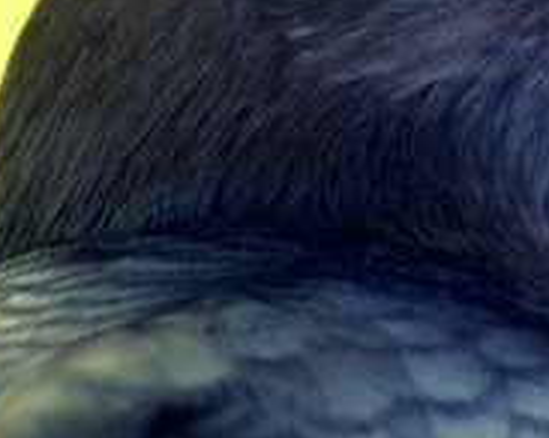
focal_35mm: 1384
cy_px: 36
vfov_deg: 1.1
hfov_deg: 1.4
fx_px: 22464
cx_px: 618
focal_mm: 300
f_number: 5.6
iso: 400
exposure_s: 1/60
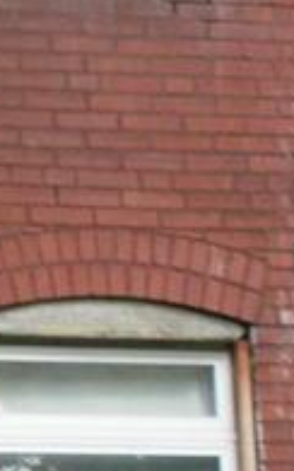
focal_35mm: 211
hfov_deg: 5.8
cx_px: -615
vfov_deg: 9.9
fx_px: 2703
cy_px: 459
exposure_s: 1/60
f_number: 8.4
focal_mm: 6.3
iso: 80
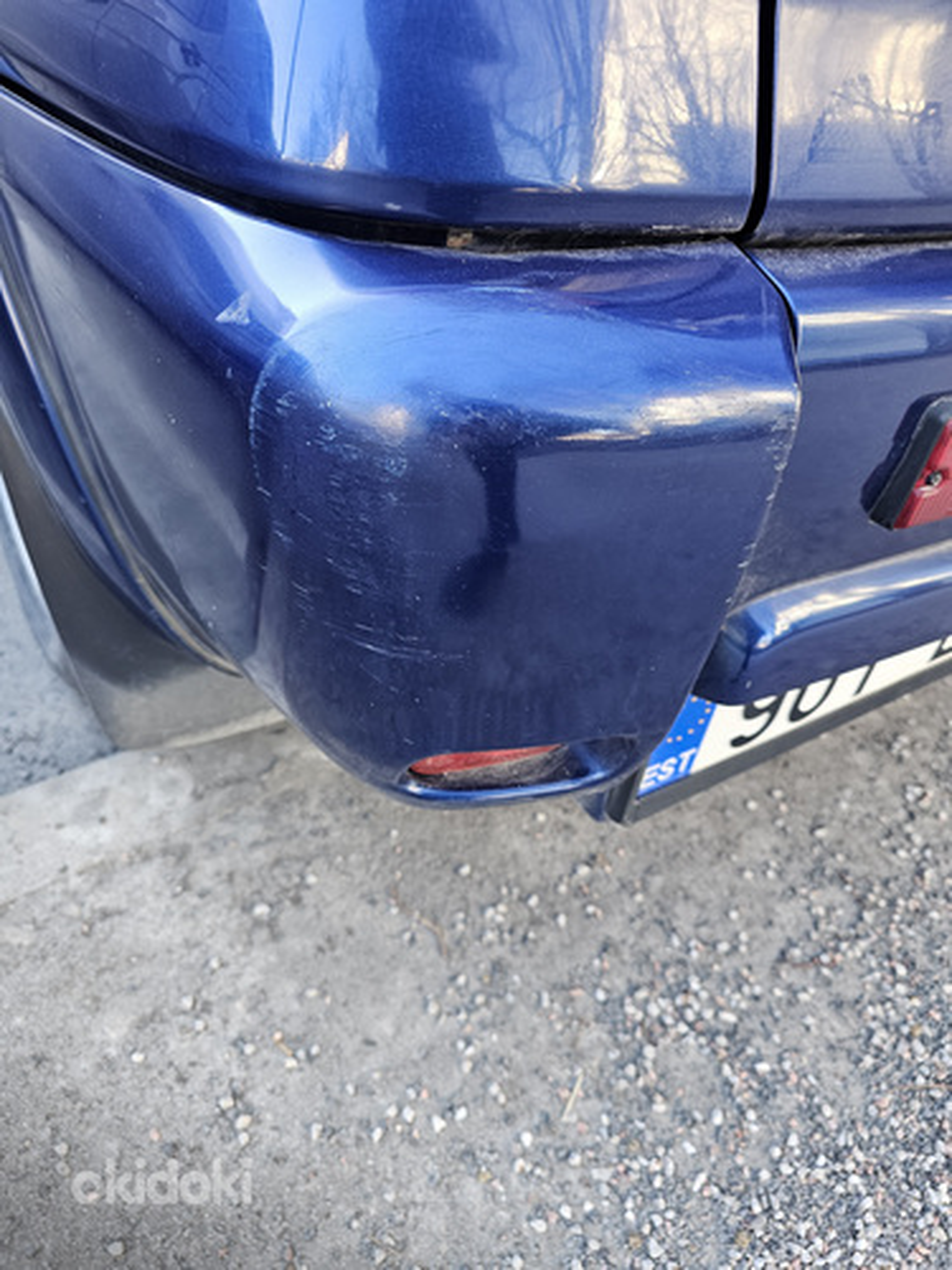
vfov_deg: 73.9
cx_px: 476
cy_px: 635
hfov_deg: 58.9
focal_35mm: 23
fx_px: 843
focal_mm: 6.3
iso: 250
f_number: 1.7
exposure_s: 1/180
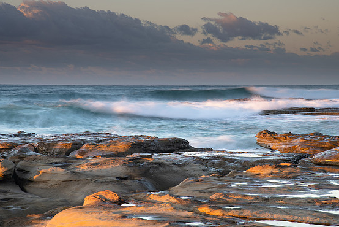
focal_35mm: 111
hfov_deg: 18.4
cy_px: 114
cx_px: 171
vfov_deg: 12.4
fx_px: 1046
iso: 31
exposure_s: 1
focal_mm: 105
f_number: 14
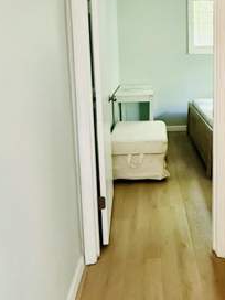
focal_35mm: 33
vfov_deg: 53.7
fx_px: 286
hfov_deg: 41.6
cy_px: 88
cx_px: 170
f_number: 2.2
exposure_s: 1/60
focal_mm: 2.22
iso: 800
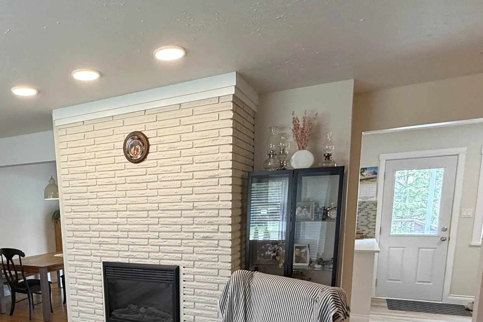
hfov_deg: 63.2
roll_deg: +1.5
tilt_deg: -9.3
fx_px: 376
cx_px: 147
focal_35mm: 28
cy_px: 271
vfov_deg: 43.5
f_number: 2.2
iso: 250
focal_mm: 2.22
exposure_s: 1/120
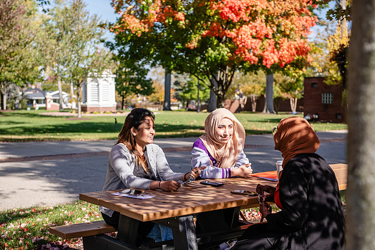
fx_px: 583
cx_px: 188
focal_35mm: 56
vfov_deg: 24.2
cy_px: 125
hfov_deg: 35.6
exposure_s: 1/640
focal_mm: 56
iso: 100
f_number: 3.5
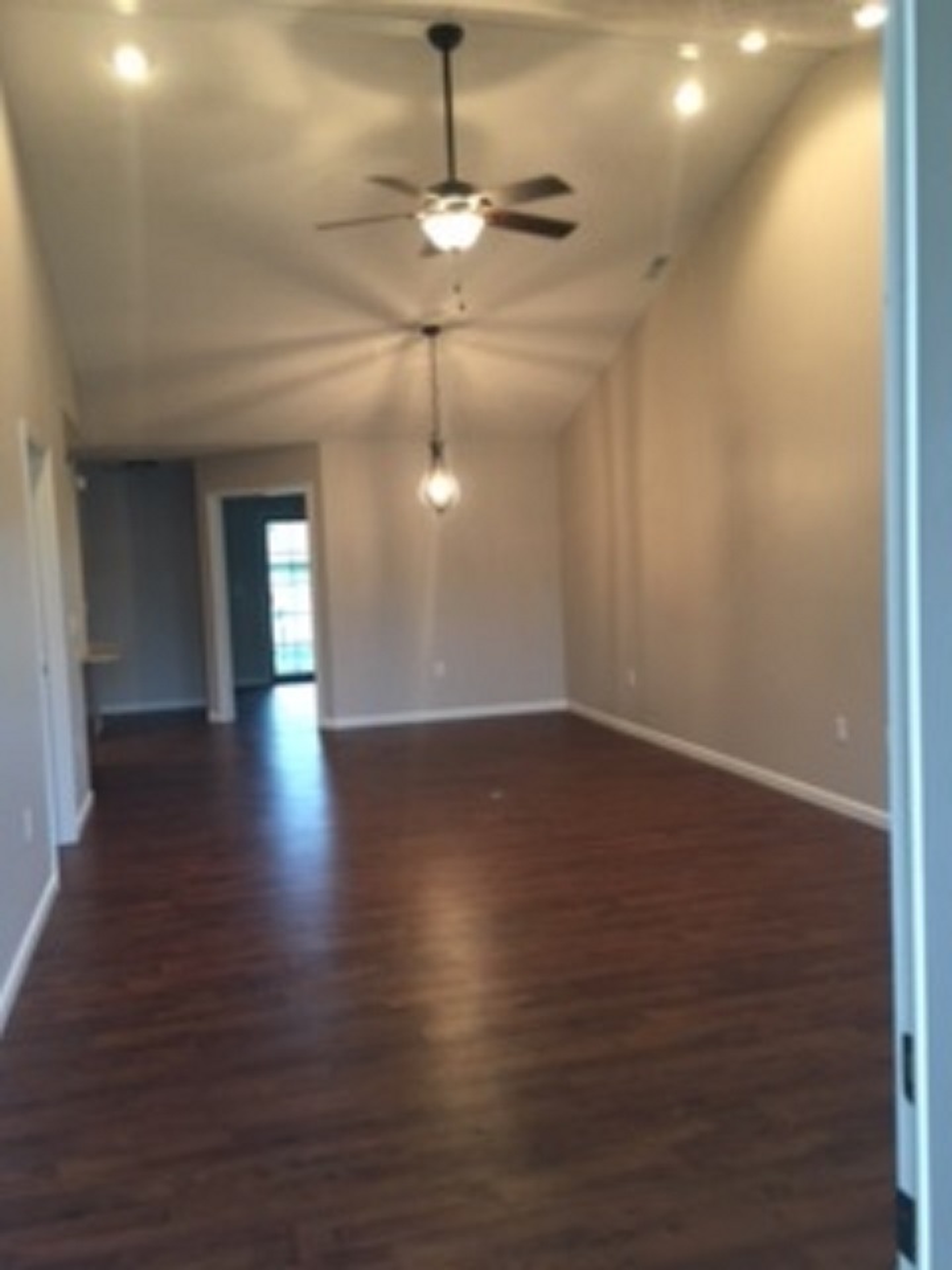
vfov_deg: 61.7
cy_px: 635
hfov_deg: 48.2
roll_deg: +3.4
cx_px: 476
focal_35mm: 29
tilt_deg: -4.2
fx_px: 1063
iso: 125
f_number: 2.2
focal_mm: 4.15
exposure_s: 1/30
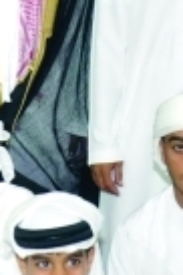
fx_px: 1126
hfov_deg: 9.3
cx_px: 70
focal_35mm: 147
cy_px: 103
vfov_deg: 13.9
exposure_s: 1/80
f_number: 3.8
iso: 1250
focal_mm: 21
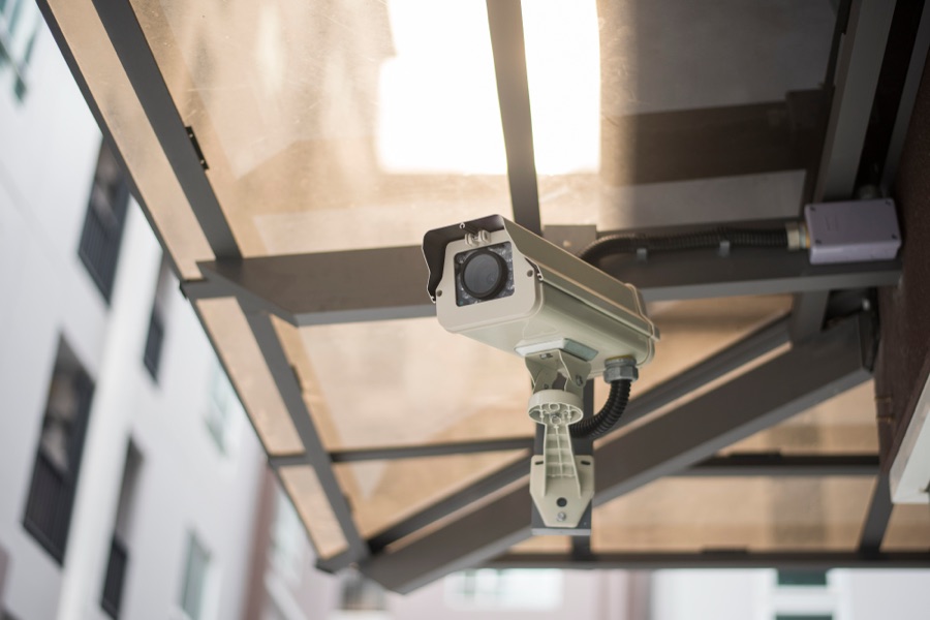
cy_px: 310
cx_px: 465
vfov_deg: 27.0
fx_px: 1292
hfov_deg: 39.6
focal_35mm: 50
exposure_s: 1/250
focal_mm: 50
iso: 200
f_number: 2.2
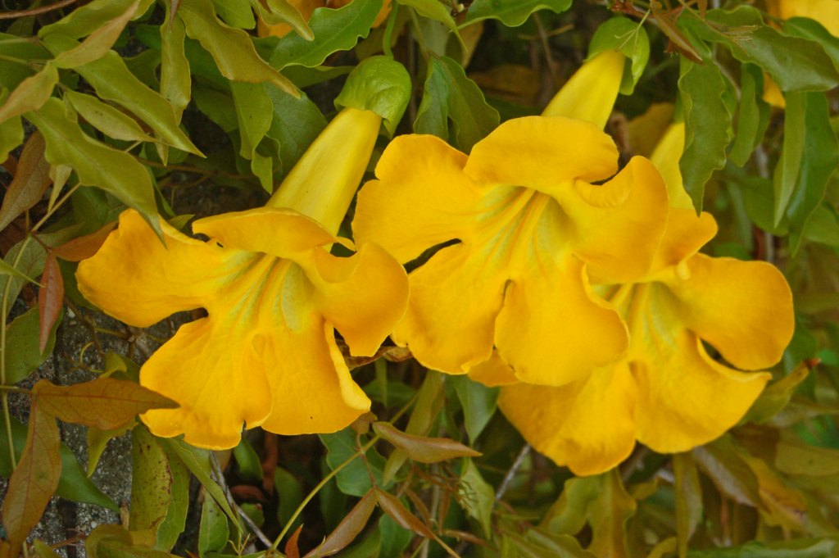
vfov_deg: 12.7
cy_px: 279
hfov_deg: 18.9
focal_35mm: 108
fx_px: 2515
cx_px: 420
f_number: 11
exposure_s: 1/200
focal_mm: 72
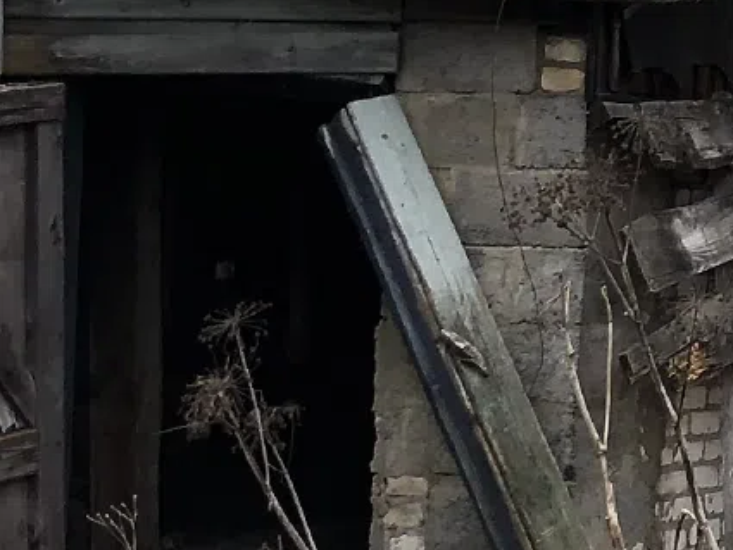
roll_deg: -0.7
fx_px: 3347
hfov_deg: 11.3
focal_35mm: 158
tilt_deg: +1.9
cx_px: 1490
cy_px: 116
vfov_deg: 9.4
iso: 20
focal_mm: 4
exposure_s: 1/361
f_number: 1.8
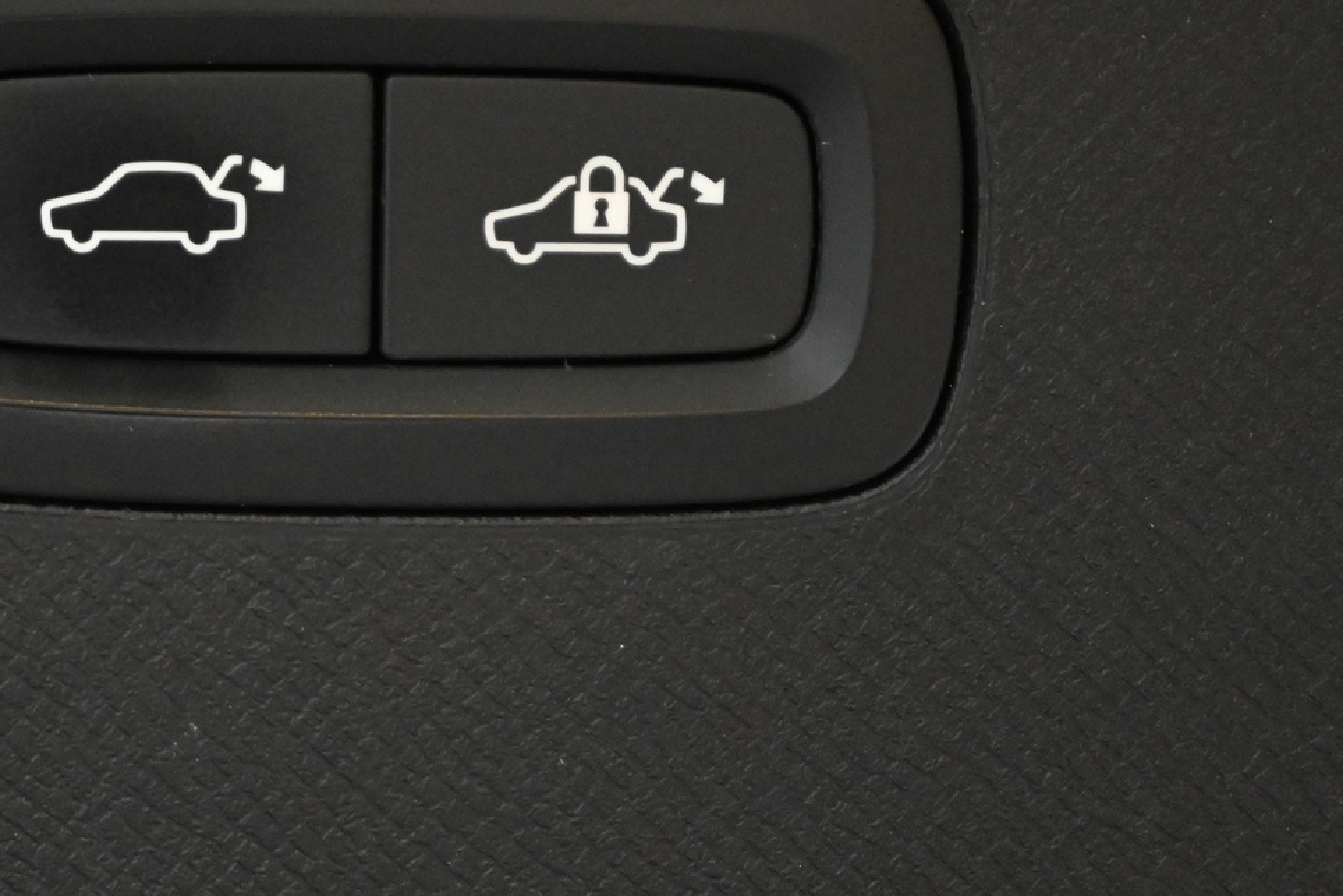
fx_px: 4701
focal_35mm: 126
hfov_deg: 16.2
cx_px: 401
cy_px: 247
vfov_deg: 10.9
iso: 7200
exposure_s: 1/80
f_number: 6.3
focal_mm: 50
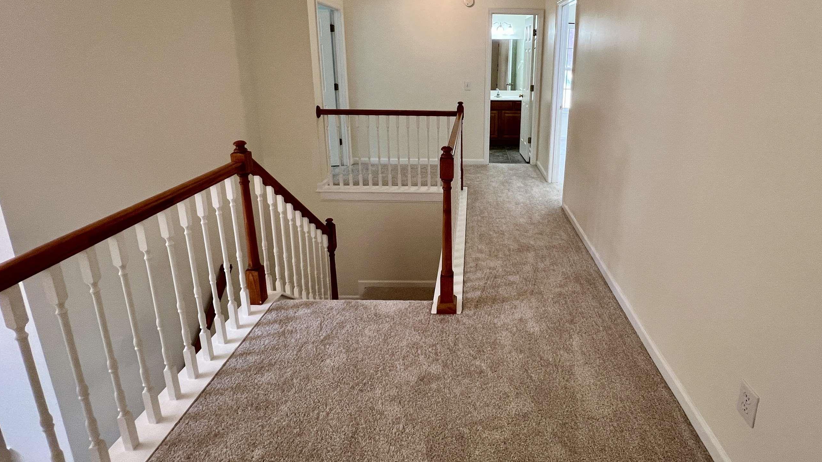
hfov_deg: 95.1
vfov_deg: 62.2
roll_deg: -1.0
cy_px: 149
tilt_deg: -12.7
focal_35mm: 17
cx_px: 477
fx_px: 371
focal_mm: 1.57
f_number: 1.8
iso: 160
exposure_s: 1/120
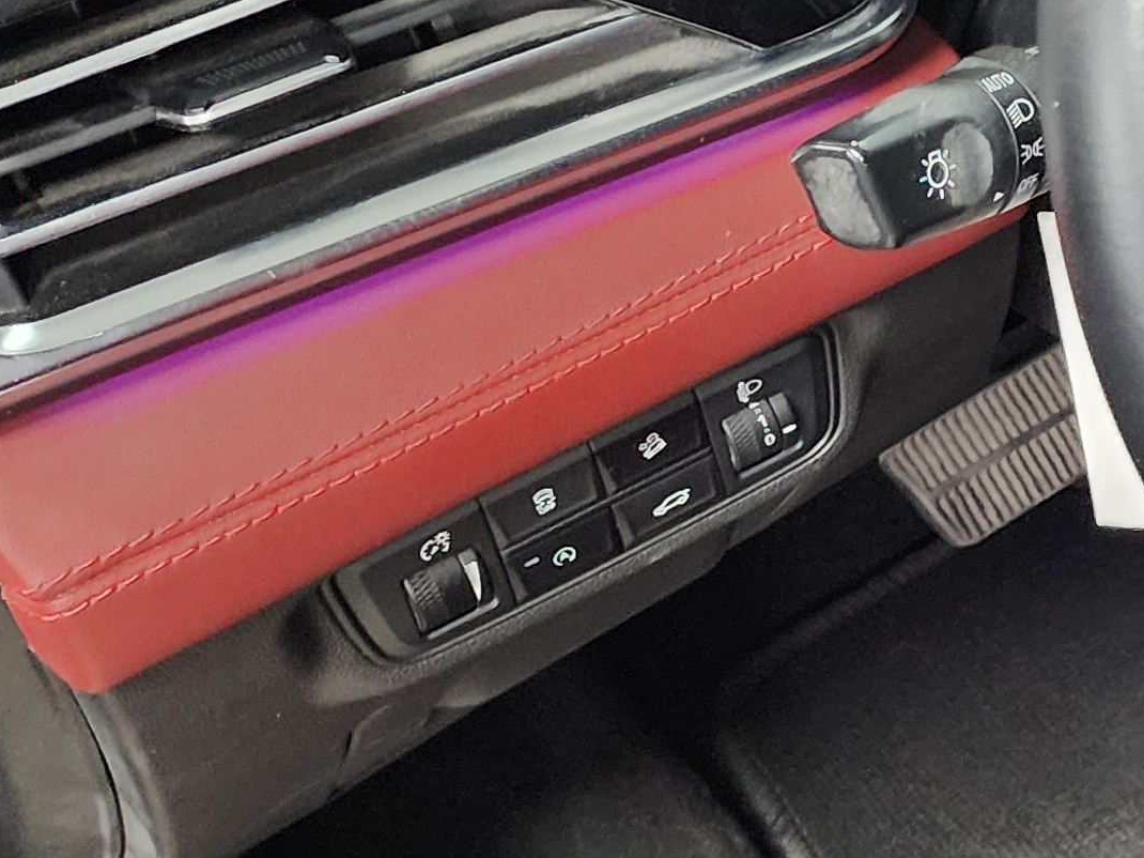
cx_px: 2021
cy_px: -88
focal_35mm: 86
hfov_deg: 18.3
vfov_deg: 16.6
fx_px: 2842
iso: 640
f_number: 1.8
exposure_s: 1/25
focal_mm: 6.4
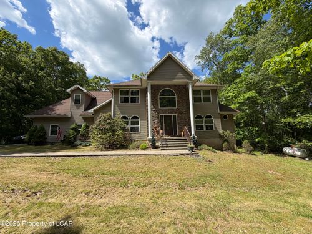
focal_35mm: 14
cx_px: 156
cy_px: 117
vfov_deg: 85.7
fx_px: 126
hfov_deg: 102.1
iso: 25
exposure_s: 1/770
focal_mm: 2.22
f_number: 2.2
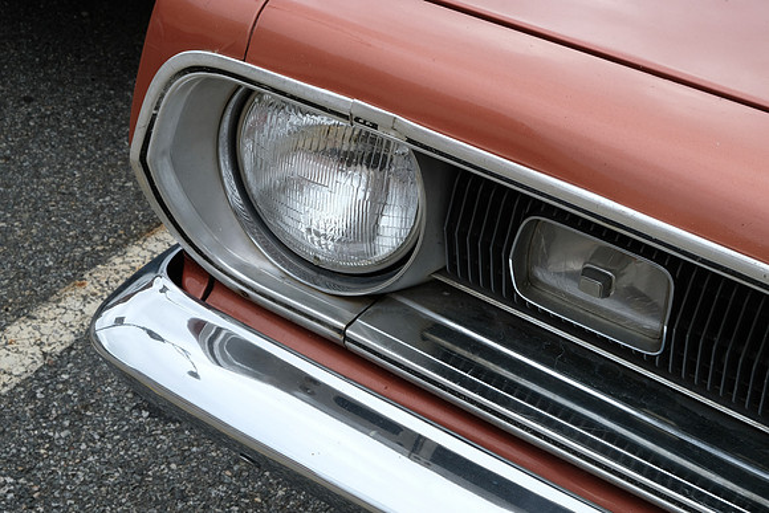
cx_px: 384
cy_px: 256
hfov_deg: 30.1
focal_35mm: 67
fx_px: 1431
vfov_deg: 20.3
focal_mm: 44.4
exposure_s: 1/50
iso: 200
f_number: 16
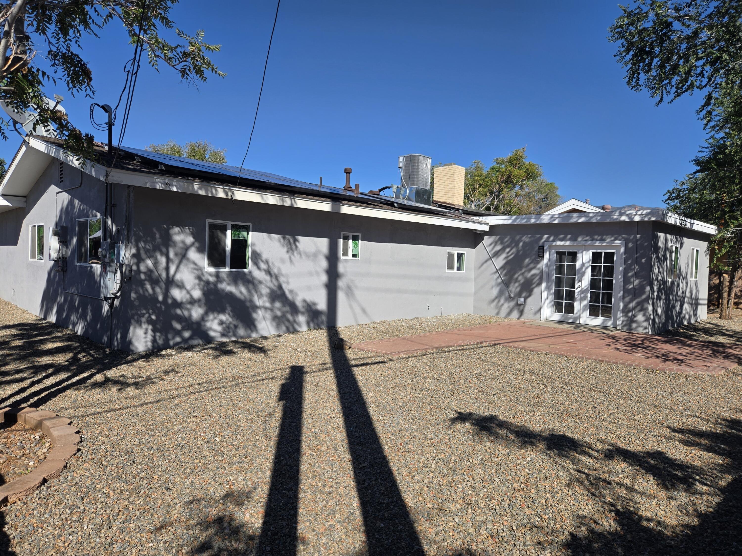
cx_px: 371
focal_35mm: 23
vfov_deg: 58.9
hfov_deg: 73.9
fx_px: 493
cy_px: 278
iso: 32
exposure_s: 1/2921
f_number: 1.8
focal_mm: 5.4
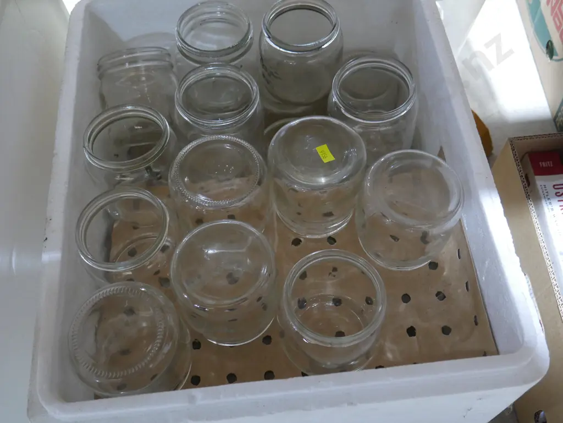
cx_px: 282
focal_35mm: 38
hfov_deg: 49.0
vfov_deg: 37.8
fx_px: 618
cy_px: 212
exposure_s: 1/60
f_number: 4.1
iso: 2000
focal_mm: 19
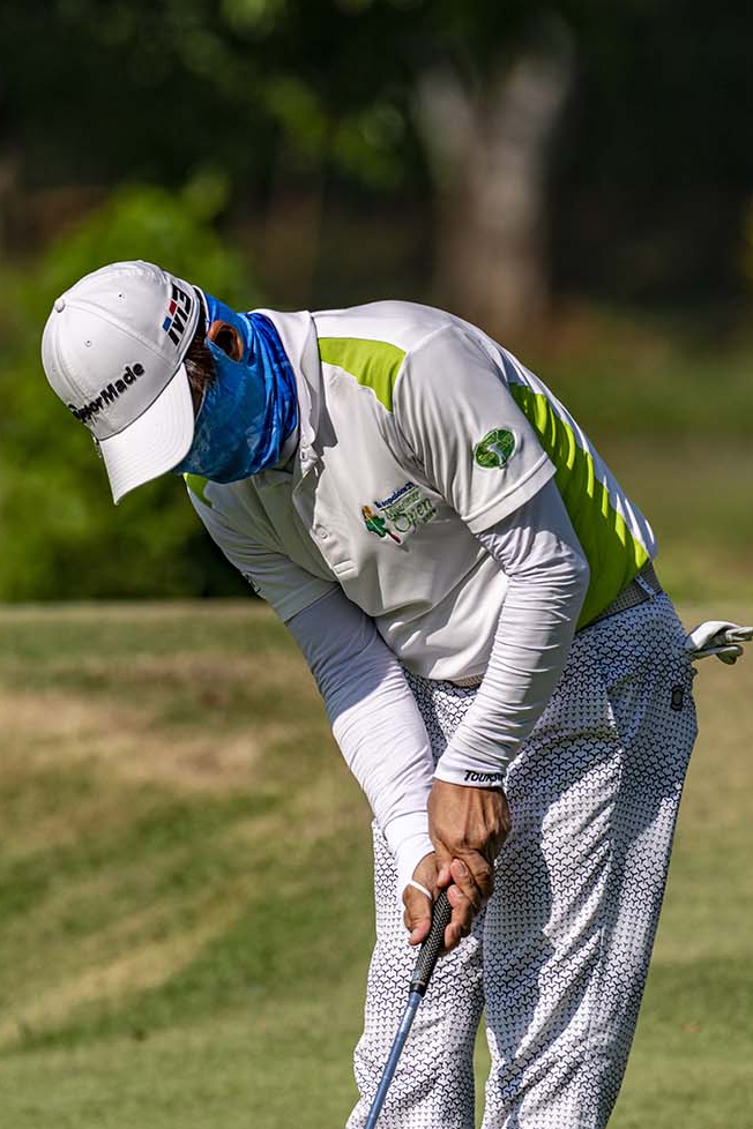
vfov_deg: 2.2
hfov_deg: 1.4
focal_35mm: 957
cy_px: 756
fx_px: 30024
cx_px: 266
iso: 140
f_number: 8
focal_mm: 650
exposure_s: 1/1600
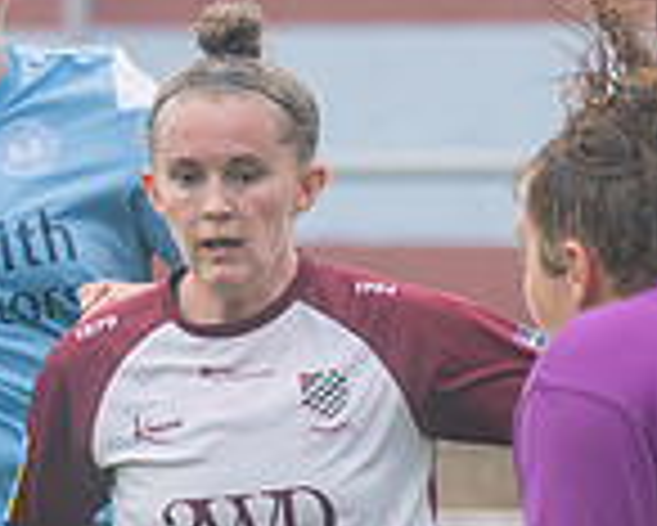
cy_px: 558
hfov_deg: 1.2
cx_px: 36
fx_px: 30257
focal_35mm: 1555
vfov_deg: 1.0
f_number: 2.8
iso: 500
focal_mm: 155
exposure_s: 1/1600
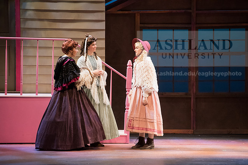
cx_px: 124
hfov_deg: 10.3
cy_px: 82
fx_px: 1378
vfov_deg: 6.9
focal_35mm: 200
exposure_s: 1/400
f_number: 4
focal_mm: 200
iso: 5000
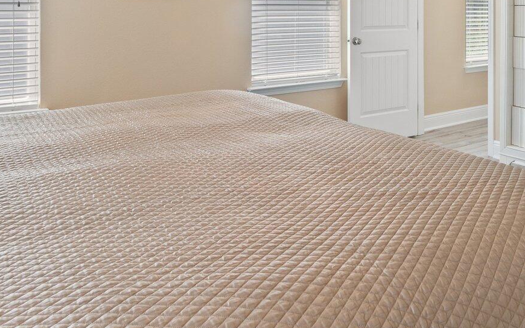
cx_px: 326
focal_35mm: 36
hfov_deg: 53.5
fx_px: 515
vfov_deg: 32.8
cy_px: 8
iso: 400
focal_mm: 10
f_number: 8
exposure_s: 1/2.5
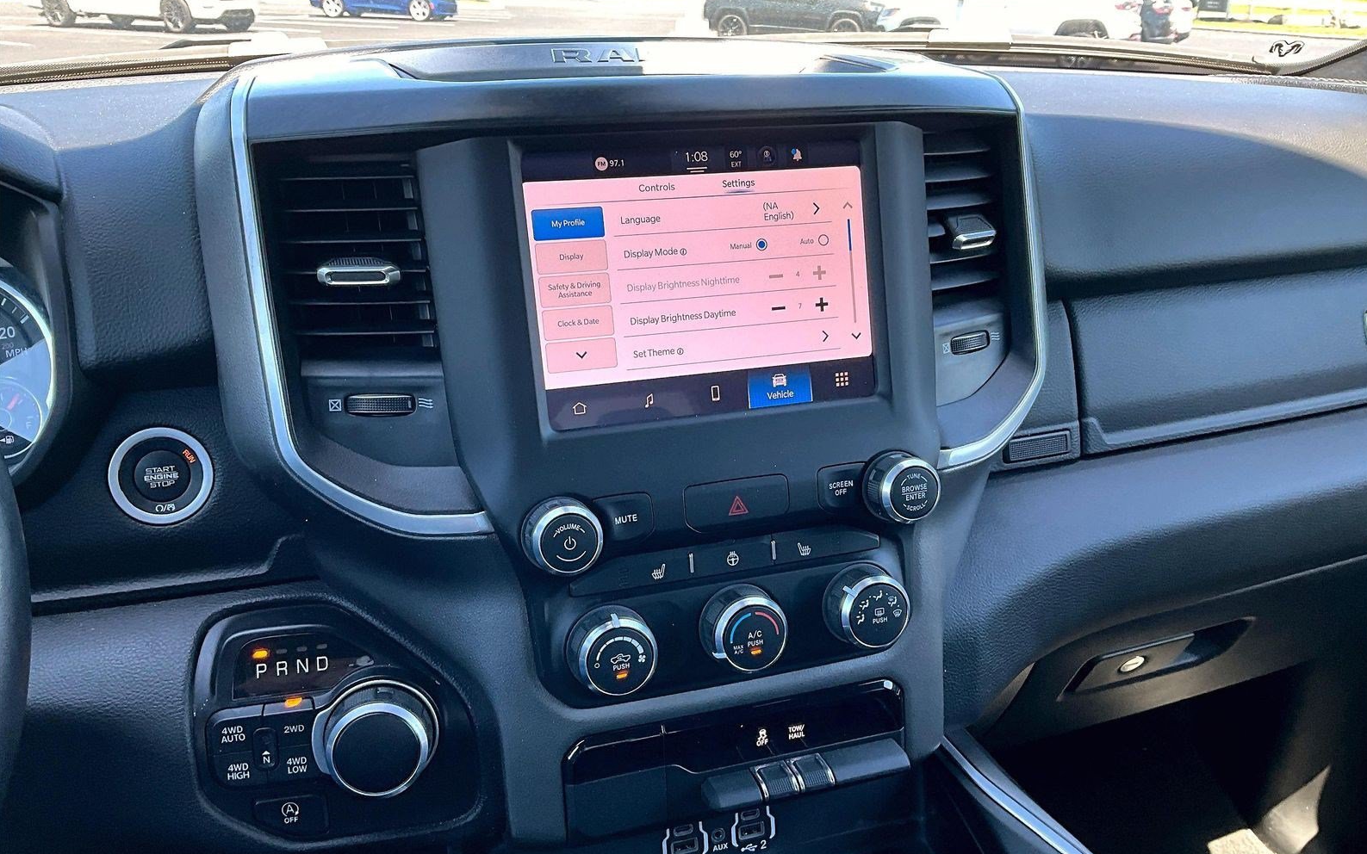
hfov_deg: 61.2
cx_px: 687
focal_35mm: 31
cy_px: 455
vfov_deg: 40.6
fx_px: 1155
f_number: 1.8
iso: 32
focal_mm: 3
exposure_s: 1/75
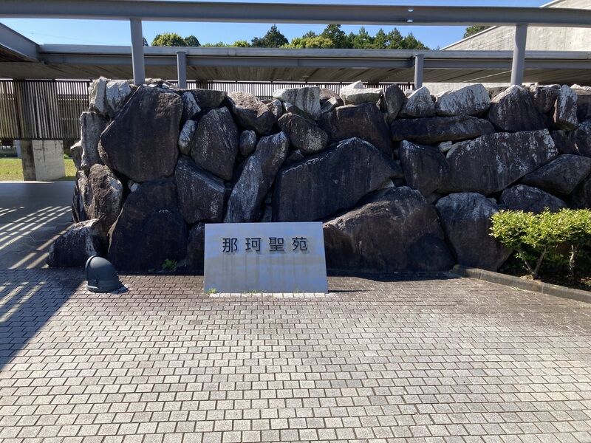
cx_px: 296
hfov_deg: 63.4
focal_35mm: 28
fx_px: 478
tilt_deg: -12.0
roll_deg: +2.5
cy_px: 222
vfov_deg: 49.7
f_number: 1.8
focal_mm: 3.99
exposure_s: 1/1230
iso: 20
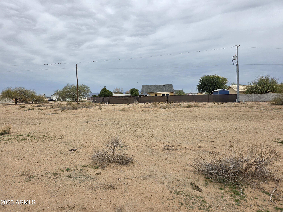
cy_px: 106
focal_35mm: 23
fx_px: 188
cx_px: 142
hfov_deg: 73.9
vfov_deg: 58.9
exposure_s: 1/359
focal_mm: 6.3
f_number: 1.7
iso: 32
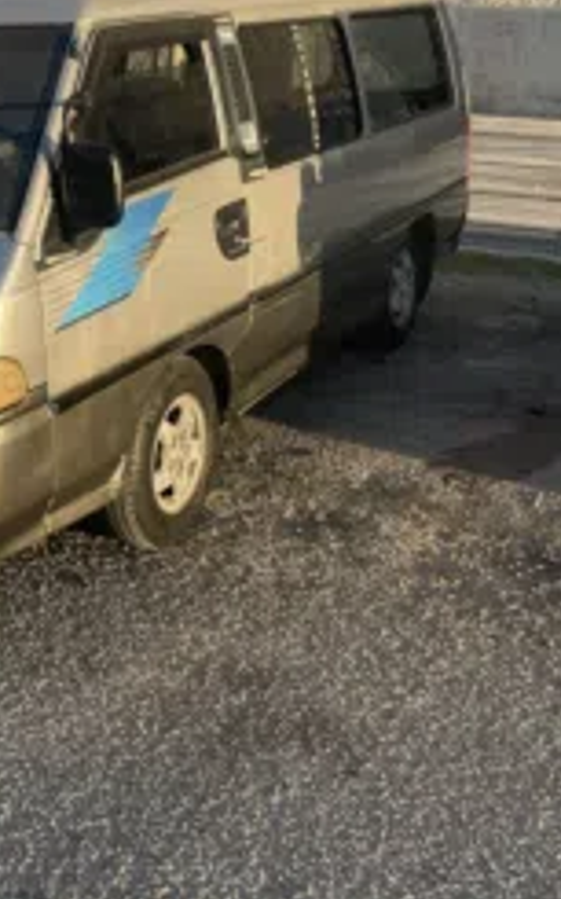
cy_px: 301
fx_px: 1101
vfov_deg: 43.8
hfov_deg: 27.4
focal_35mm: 45
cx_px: 40
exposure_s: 1/1276
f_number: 1.6
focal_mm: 4.2
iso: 32
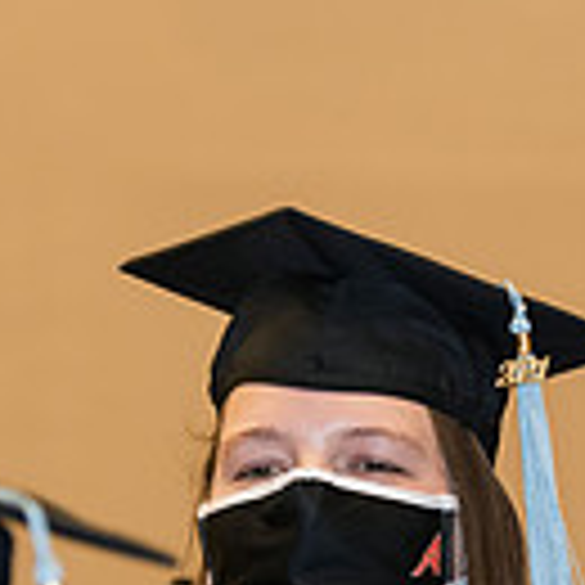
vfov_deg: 4.1
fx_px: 8107
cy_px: 754
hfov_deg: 4.1
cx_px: 477
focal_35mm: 424
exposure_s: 1/200
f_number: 4
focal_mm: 112
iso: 1600
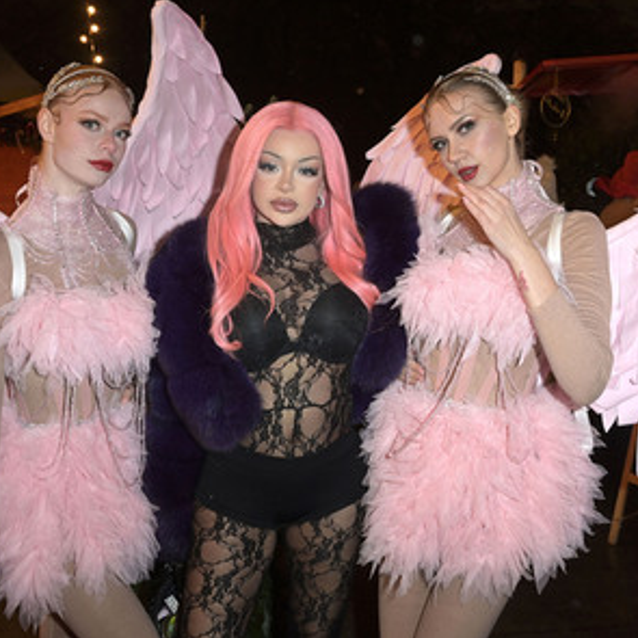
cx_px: 267
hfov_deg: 47.0
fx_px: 730
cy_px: 316
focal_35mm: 35
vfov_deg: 47.2
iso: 1600
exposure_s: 1/50
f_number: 5.6
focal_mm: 27
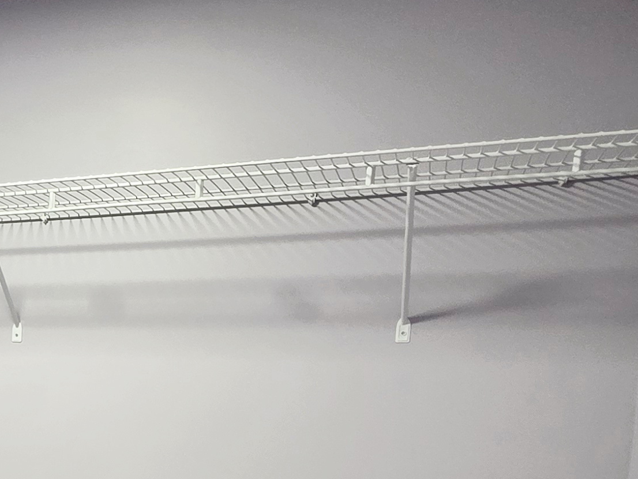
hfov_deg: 32.4
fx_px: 866
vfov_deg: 28.9
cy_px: 480
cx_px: -153
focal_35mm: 47
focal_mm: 2.2
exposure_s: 1/60.2
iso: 320
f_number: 1.9
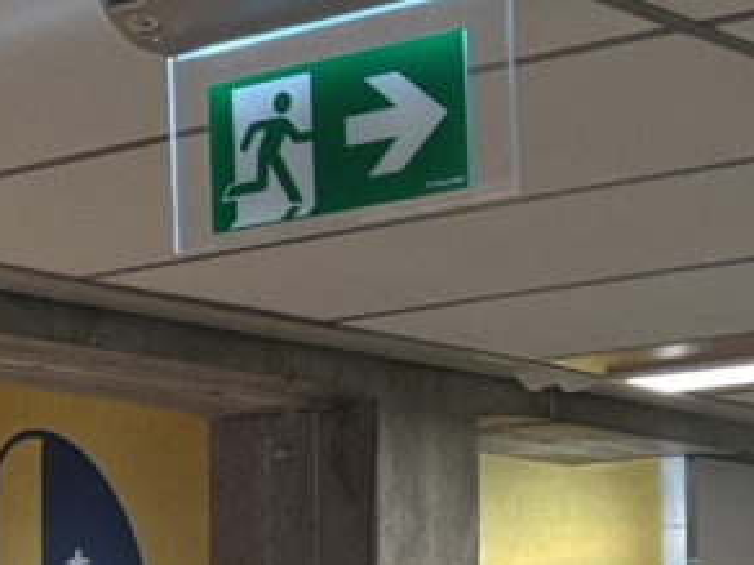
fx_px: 2984
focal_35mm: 137
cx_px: -400
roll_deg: +1.3
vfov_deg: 10.5
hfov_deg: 13.5
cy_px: 805
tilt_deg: +1.4
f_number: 1.6
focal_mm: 5.96
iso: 125
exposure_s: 1/100
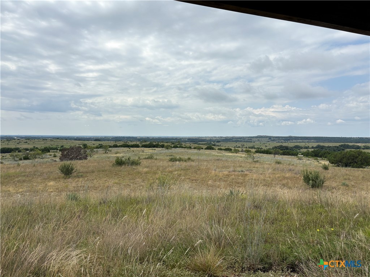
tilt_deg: -0.6
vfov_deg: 53.1
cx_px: 185
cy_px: 138
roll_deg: +0.1
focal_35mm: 26
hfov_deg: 67.3
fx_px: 278
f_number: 1.6
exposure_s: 1/5814
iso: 50
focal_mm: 5.96
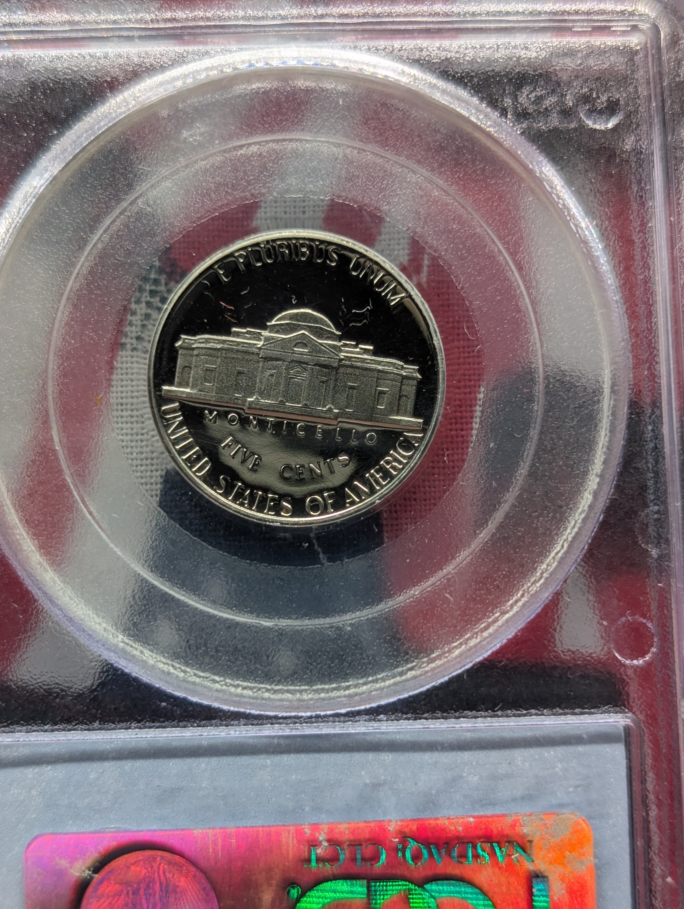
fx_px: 1288
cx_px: 342
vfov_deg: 38.9
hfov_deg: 29.7
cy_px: 454
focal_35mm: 49
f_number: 1.68
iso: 49
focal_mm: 6.9
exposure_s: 1/95.1
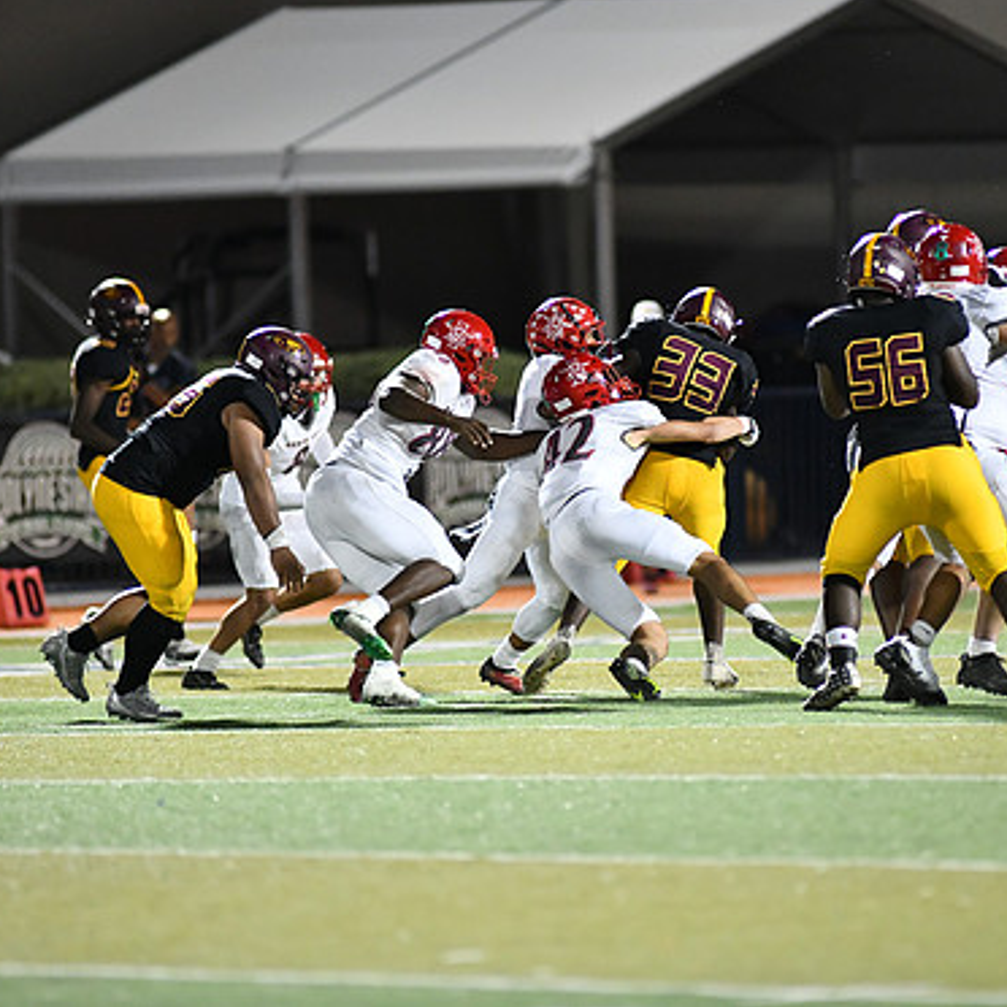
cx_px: 550
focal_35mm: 398
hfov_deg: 4.4
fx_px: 13099
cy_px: 486
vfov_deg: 4.4
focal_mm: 300
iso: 5600
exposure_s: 1/1000
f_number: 2.8
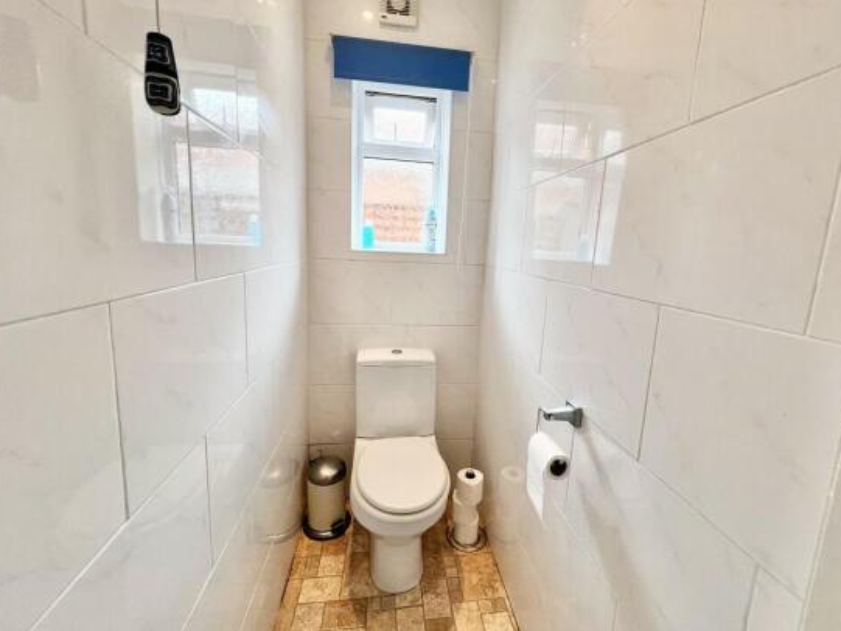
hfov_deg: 102.0
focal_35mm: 14
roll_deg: -2.8
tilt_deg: -9.1
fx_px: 340
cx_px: 434
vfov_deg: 85.6
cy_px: 301
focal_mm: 1.57
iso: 80
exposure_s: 1/100
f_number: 1.8
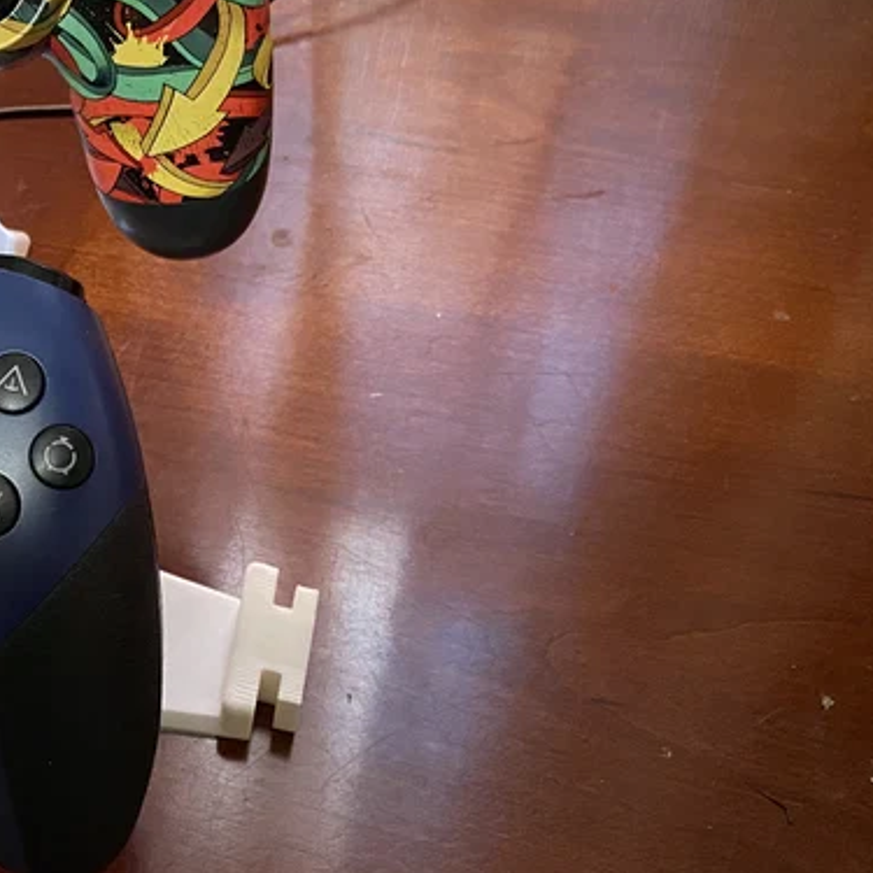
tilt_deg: -44.1
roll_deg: +7.3
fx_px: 1455
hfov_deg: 30.3
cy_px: 248
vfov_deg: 32.9
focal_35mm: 51
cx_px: -59
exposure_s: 1/60
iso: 500
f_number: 1.8
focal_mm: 4.25
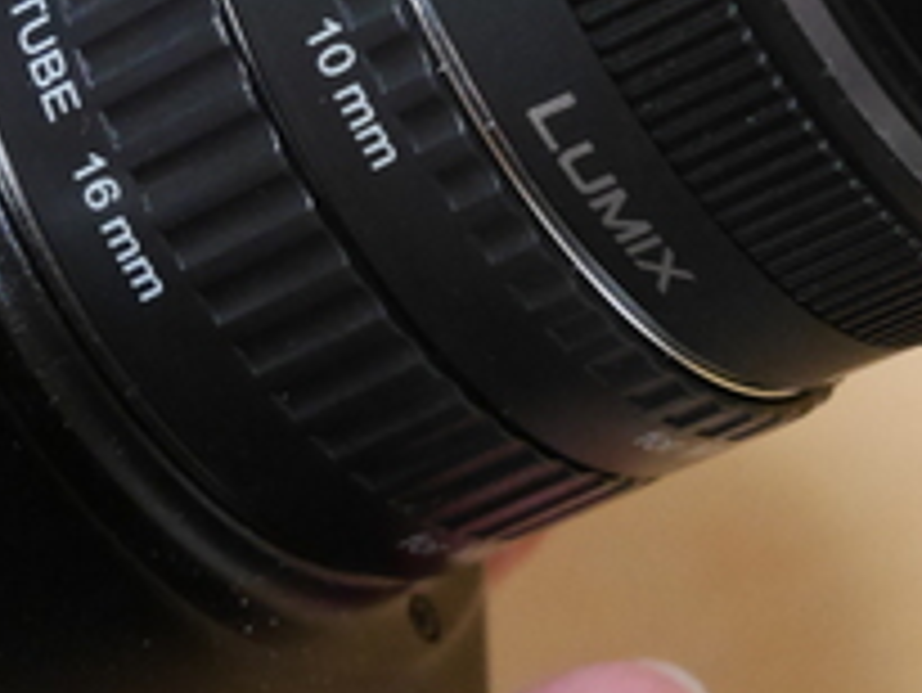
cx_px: 225
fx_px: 4371
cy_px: 178
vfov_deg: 9.0
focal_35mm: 164
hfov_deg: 12.0
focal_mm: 28
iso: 3200
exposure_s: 1/50
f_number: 5.4
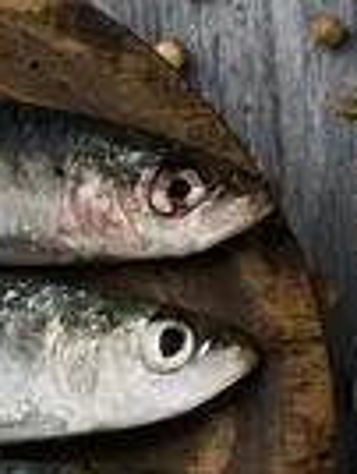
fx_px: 3317
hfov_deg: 6.1
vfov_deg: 8.1
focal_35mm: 242
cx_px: -65
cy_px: 492
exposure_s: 1/125
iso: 64
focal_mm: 60
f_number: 11
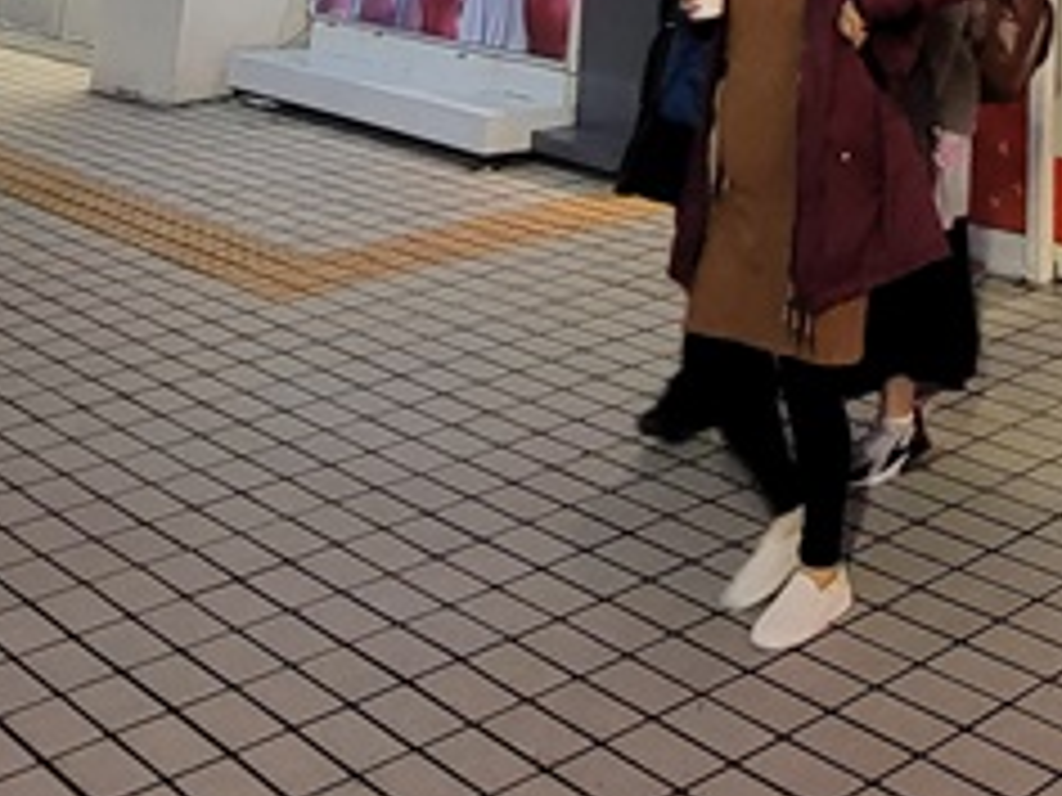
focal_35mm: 55
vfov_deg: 19.1
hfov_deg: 33.1
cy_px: -693
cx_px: 963
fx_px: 1687
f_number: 2.2
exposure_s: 1/59
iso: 200
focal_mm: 2.2
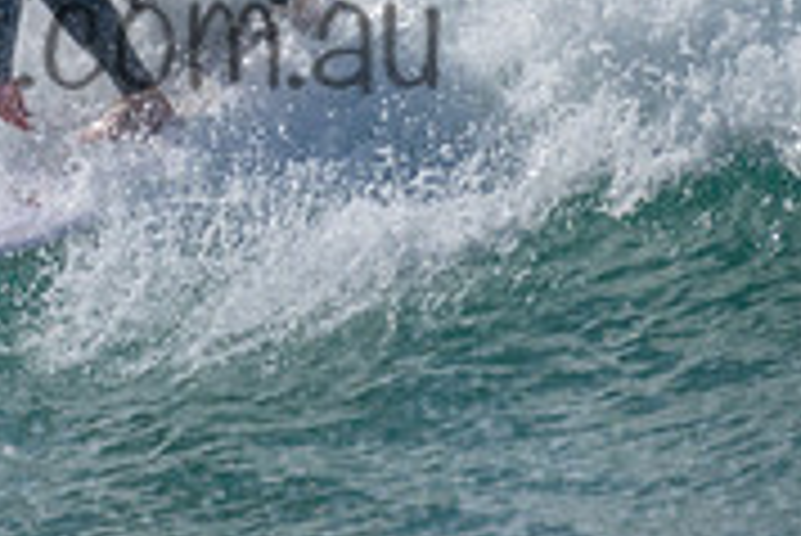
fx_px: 57985
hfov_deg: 0.8
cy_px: -16
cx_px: -36
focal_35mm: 2604
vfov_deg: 0.5
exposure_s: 1/1600
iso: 1100
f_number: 11
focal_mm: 800
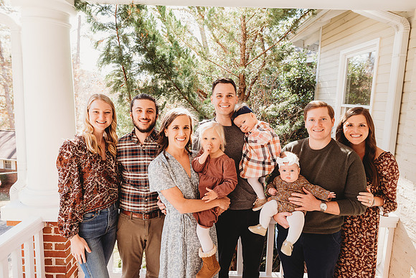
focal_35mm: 24
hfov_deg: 73.7
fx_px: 277
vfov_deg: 53.2
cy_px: 139
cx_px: 208
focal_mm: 24
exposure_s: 1/200
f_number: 4.5
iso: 400
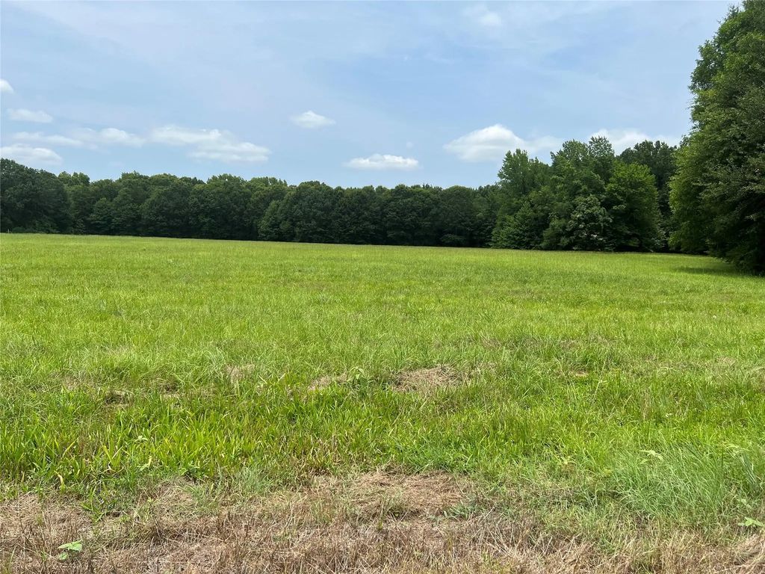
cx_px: 382
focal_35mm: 26
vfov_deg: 53.1
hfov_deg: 67.3
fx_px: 575
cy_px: 287
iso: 50
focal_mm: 5.7
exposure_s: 1/4831
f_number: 1.5
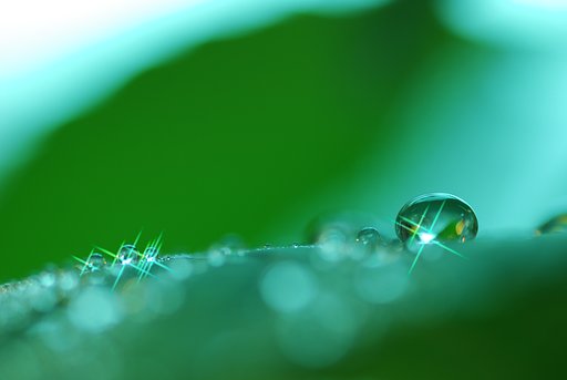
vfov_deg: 10.2
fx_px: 2129
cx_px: 284
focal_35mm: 135
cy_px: 190
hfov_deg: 15.2
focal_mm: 90
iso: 100
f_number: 4.5
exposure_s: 1/15
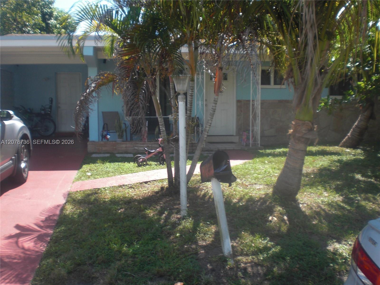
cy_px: 142
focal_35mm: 38
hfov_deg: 49.0
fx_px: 417
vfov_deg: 37.7
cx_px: 190
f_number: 3.1
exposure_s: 1/320
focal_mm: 6.3
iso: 64
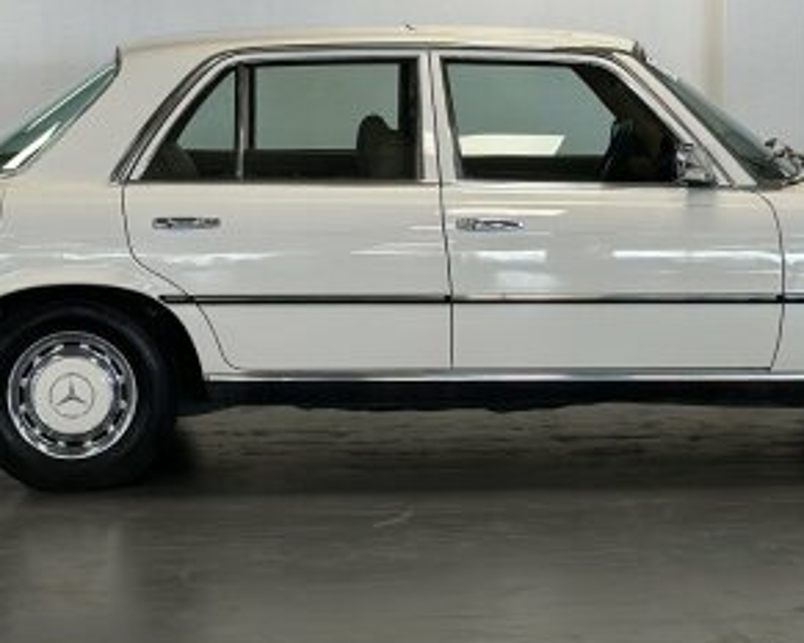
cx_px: 439
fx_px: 2452
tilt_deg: -6.6
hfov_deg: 18.6
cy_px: 237
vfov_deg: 14.9
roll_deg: +0.5
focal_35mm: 103
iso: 80
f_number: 1.78
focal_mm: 6.86
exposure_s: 1/121
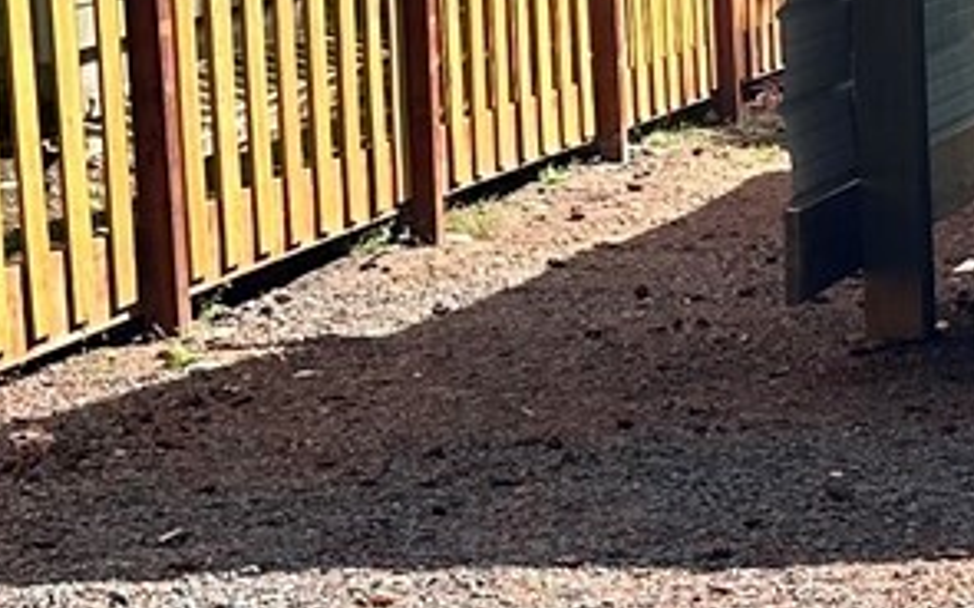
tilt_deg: -10.3
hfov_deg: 13.7
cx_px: 1690
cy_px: 449
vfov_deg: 9.5
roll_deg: -0.5
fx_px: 3661
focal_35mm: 138
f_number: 1.78
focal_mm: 6.86
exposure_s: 1/1664
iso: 80
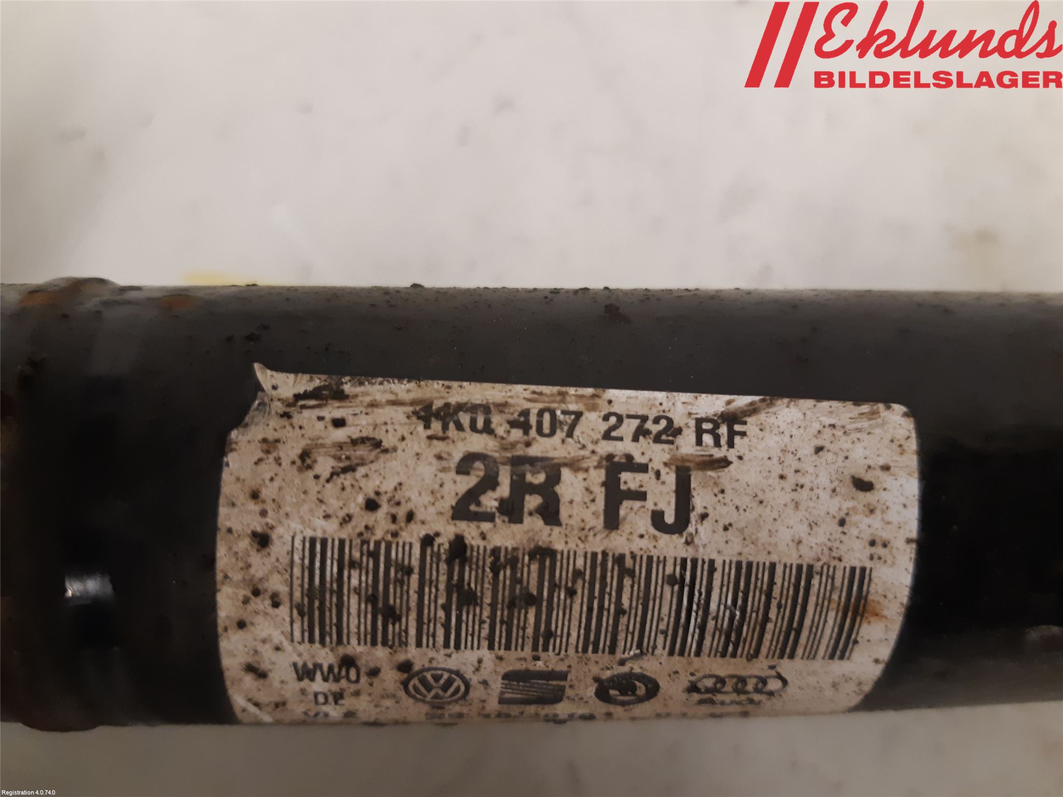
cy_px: 398
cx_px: 532
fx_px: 798
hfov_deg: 67.3
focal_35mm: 26
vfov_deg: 53.1
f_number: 1.7
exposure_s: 1/33
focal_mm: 3.93
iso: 200
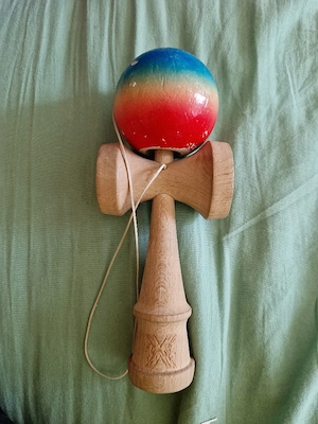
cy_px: 212
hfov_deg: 58.9
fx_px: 282
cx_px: 159
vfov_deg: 73.9
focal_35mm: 23
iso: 400
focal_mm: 5.4
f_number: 1.8
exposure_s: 1/100
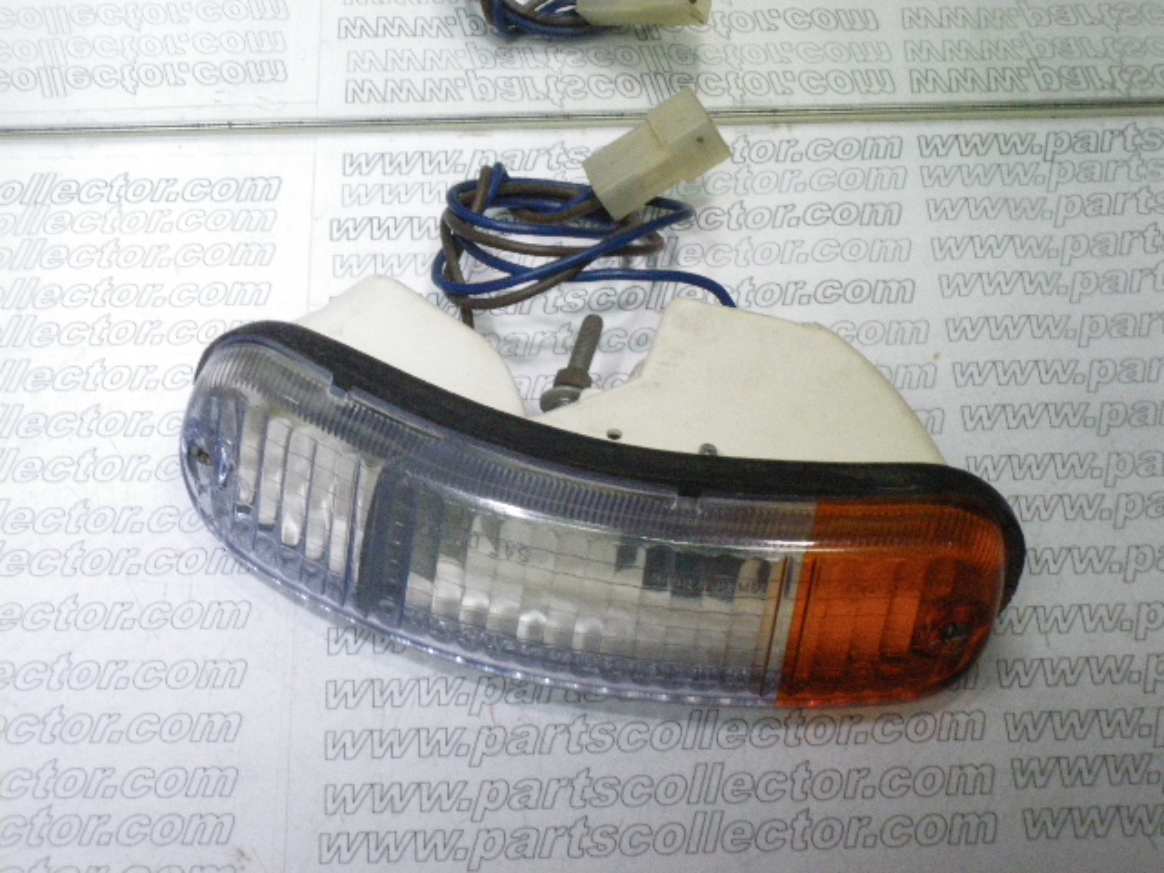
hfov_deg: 31.2
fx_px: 2085
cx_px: 582
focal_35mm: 62
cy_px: 436
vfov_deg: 23.7
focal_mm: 11.1
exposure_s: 1/20
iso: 800
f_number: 4.6
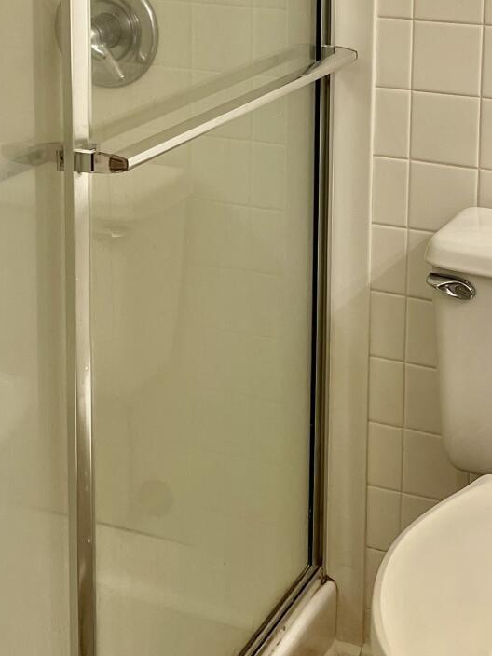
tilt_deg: -12.2
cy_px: 36
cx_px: 304
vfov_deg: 26.3
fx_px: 1346
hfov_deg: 20.7
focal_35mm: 71
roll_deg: -1.2
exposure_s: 1/120
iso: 80
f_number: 1.6
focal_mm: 5.1
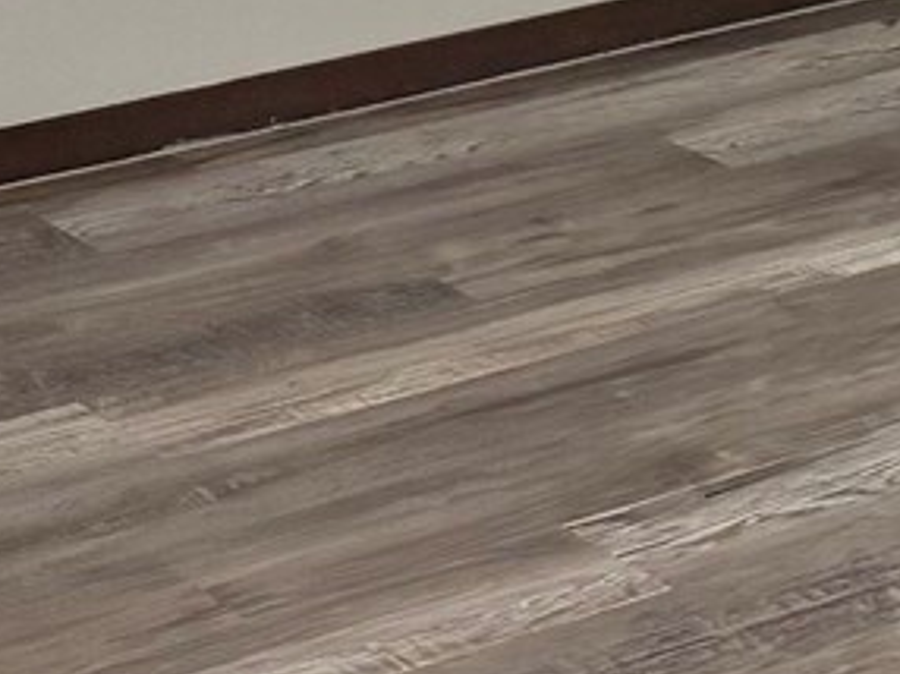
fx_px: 4468
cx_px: 1762
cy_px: -847
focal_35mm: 172
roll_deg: -0.9
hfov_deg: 10.6
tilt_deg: -4.9
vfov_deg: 8.1
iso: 200
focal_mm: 6.76
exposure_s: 1/222
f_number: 1.78
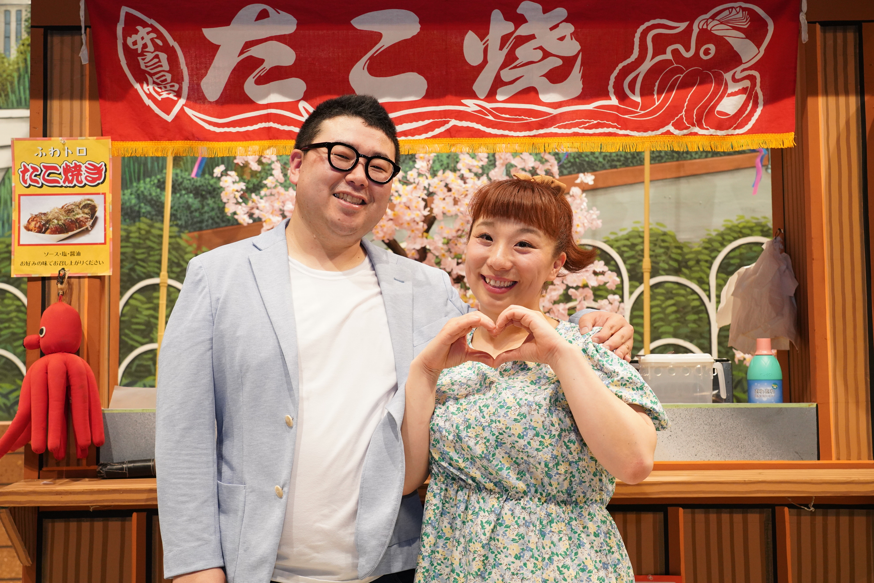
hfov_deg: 45.4
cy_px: 292
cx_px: 437
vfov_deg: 31.2
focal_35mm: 43
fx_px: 1044
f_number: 6.3
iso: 3200
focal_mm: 43
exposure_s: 1/125
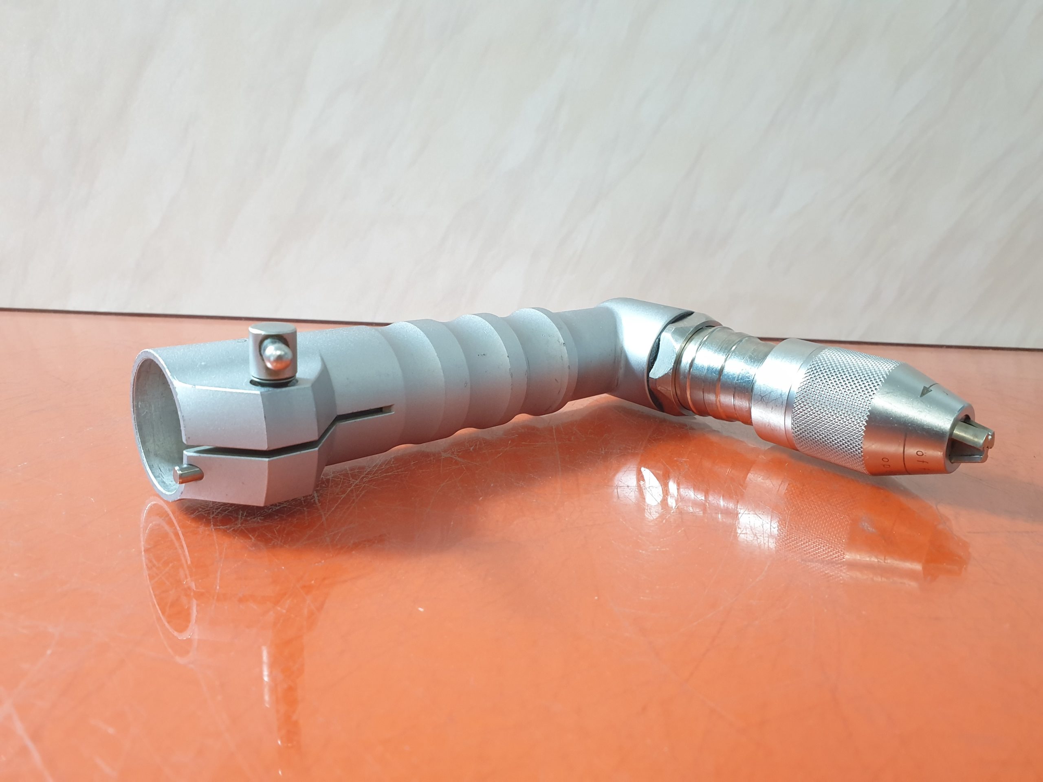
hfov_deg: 67.3
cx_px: 522
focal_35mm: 26
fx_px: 783
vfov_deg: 53.1
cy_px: 391
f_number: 2.4
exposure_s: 1/33
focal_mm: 4.3
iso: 320
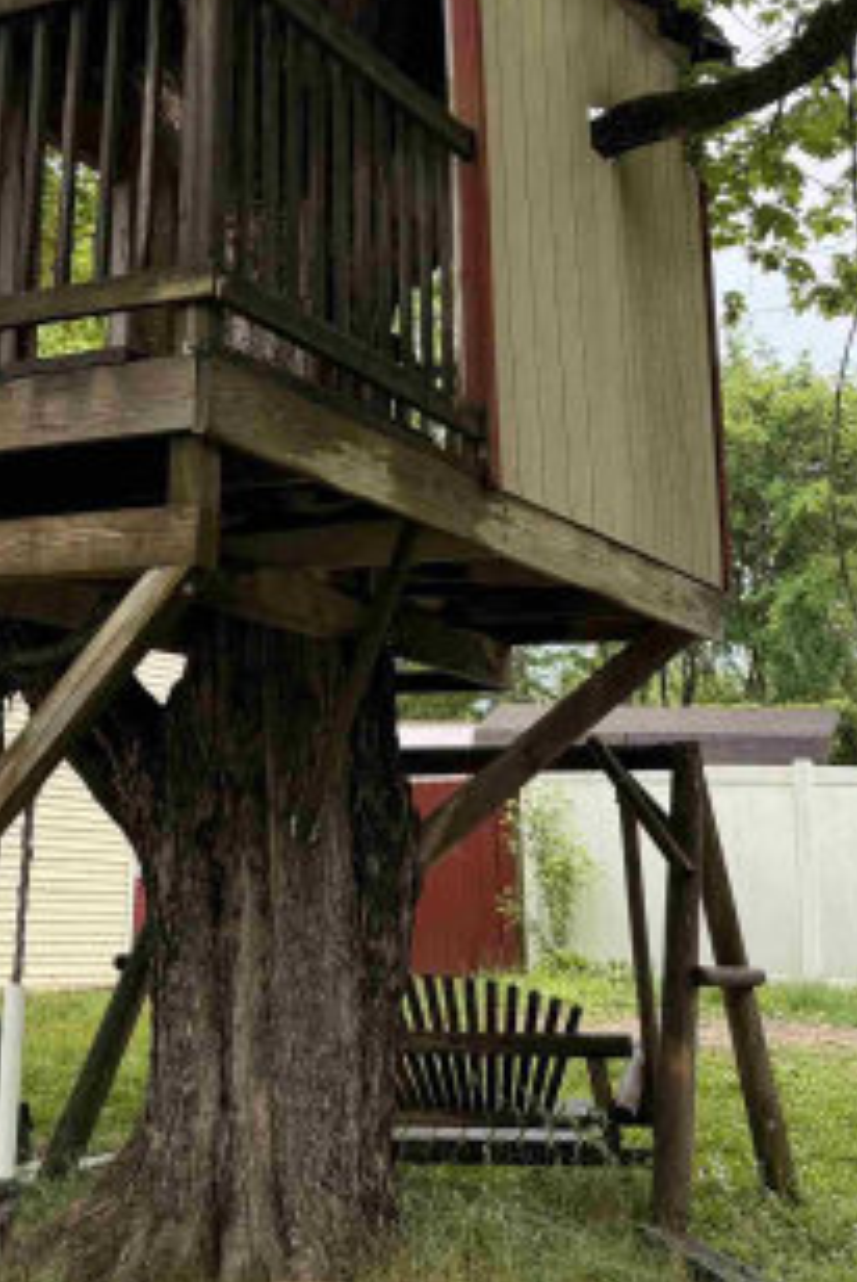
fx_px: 1924
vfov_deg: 36.1
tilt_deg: +16.2
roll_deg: -4.3
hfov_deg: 24.8
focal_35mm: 54
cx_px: 210
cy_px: 341
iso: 100
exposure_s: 1/1385
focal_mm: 6.76
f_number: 1.78
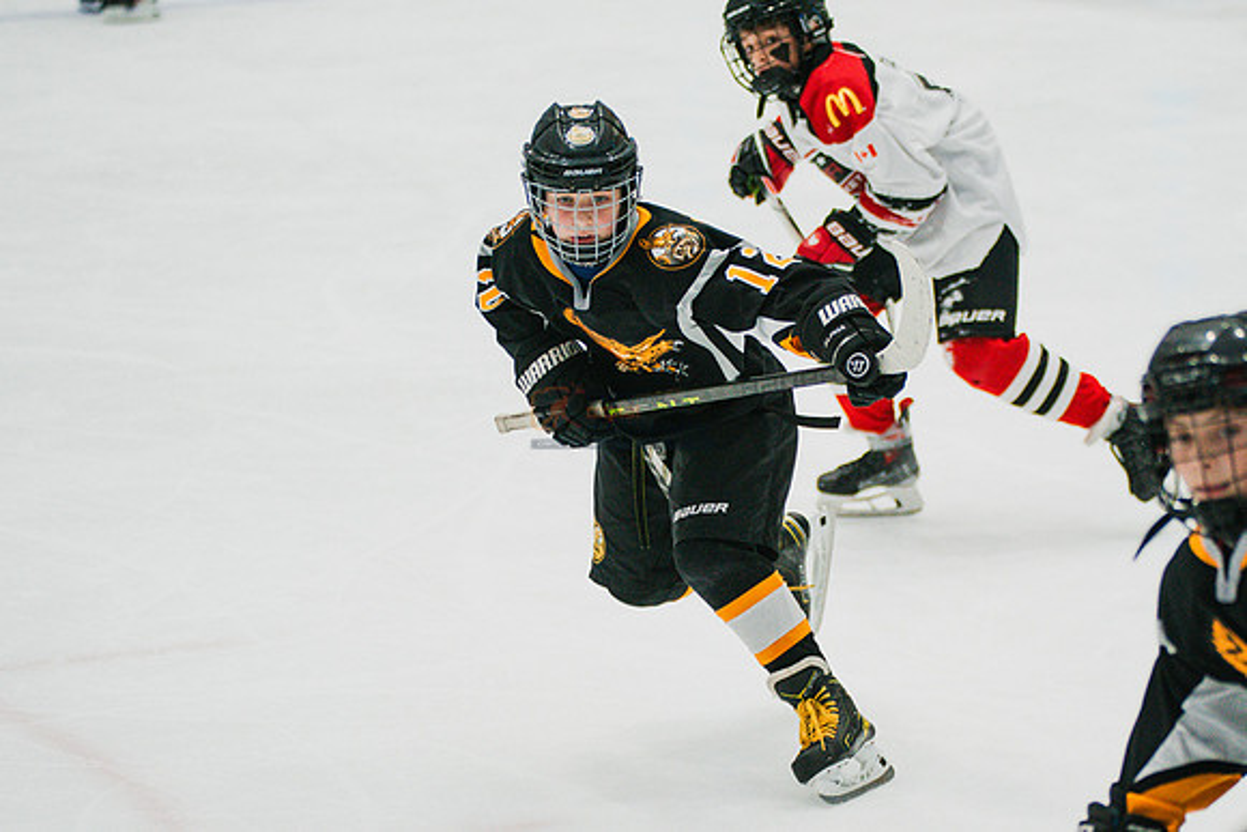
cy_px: 534
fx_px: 5870
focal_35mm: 169
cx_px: 800
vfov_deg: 8.1
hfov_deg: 12.1
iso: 3200
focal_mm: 132
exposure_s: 1/1600
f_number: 3.2
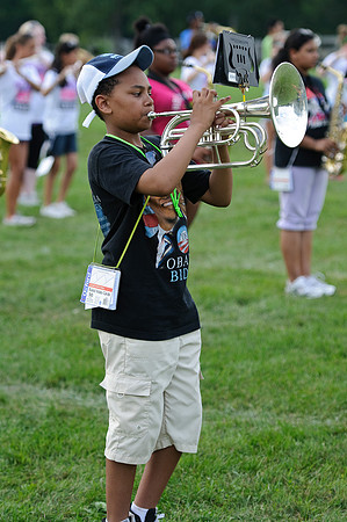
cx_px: 174
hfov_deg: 9.6
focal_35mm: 142
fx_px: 2065
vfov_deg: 14.4
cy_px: 261
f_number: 2.8
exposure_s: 1/500
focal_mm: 95
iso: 200
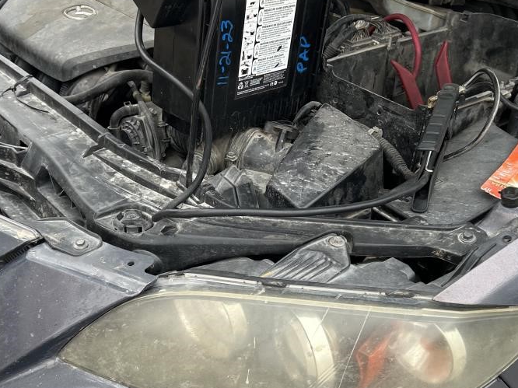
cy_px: 263
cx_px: 229
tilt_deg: -35.2
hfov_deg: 38.1
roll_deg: -0.1
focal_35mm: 50
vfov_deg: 28.9
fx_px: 748
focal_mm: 5.7
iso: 32
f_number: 1.5
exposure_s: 1/137
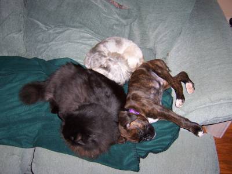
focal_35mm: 36
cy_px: 87
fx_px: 241
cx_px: 116
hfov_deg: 51.4
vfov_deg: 39.7
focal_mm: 5.6
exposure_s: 1/60
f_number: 2.8
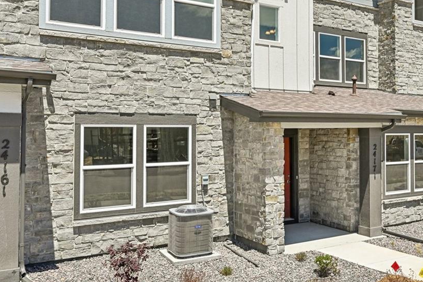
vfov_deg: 33.6
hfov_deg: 48.7
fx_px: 446
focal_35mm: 38
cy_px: 41
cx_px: 318
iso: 64
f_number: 10
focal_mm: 19.5
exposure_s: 1/160
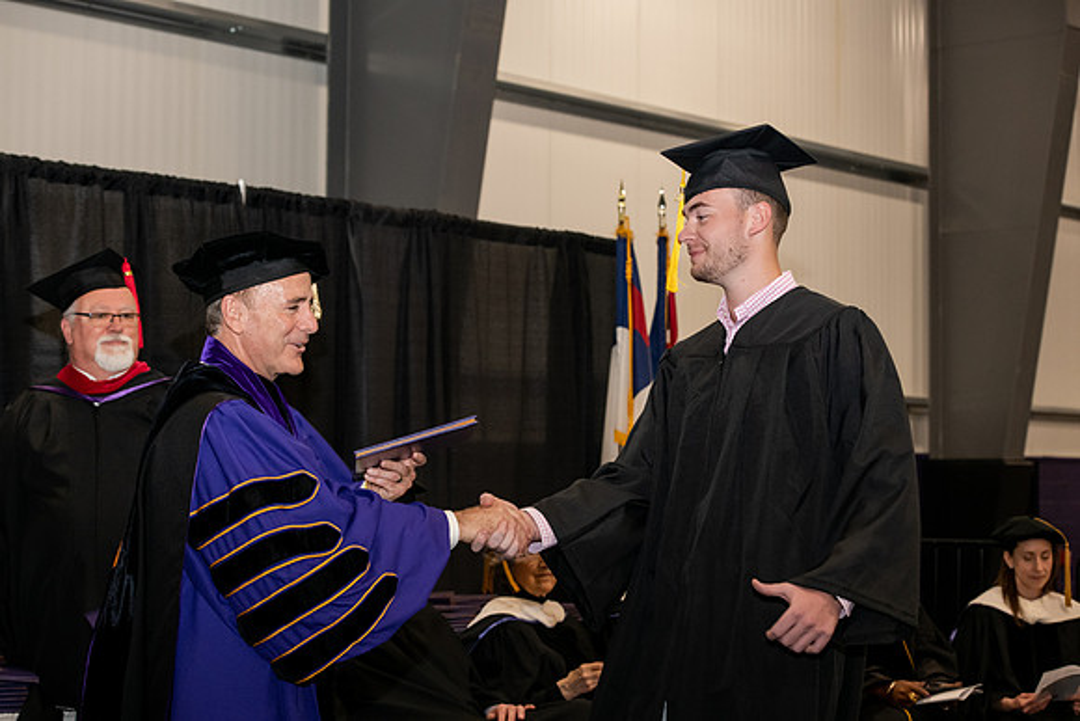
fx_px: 2100
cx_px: 540
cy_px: 360
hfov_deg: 28.8
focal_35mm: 70
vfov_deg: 19.5
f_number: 5.6
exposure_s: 1/200
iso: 2000
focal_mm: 70
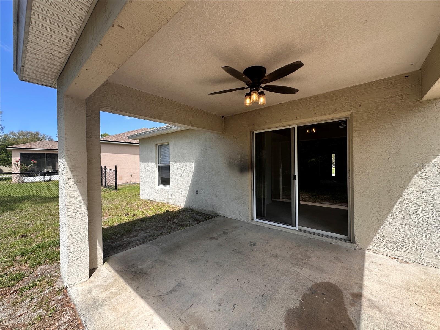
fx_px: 178
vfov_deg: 85.7
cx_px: 220
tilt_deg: -0.5
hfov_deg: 102.1
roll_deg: +0.2
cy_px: 165
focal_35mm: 14
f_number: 2.2
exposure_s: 1/666
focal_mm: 2.22
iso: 40
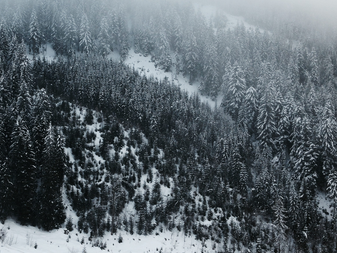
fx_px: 448
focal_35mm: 46
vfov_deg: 31.5
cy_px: 128
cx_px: 121
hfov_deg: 40.9
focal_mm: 4.12
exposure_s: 1/729
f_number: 2.4
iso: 50
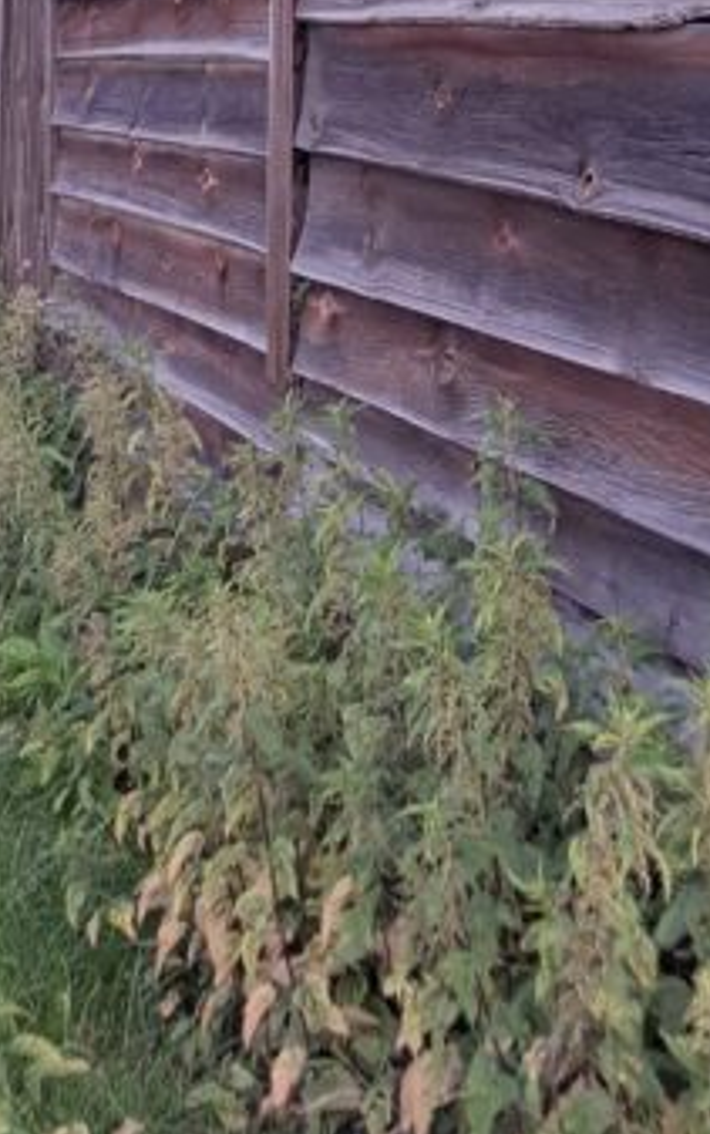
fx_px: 2288
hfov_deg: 17.6
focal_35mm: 74
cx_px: 202
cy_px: -182
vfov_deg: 25.4
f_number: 1.8
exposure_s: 1/100
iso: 50
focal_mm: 5.54
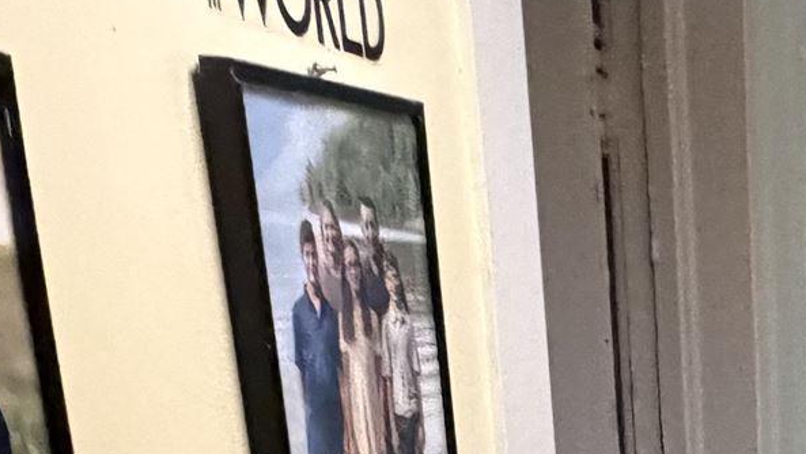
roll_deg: -0.5
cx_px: 1161
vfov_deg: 13.0
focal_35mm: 79
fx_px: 1689
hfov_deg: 22.6
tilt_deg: -15.9
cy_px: 941
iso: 640
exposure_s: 1/60
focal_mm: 2.22
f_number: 2.2
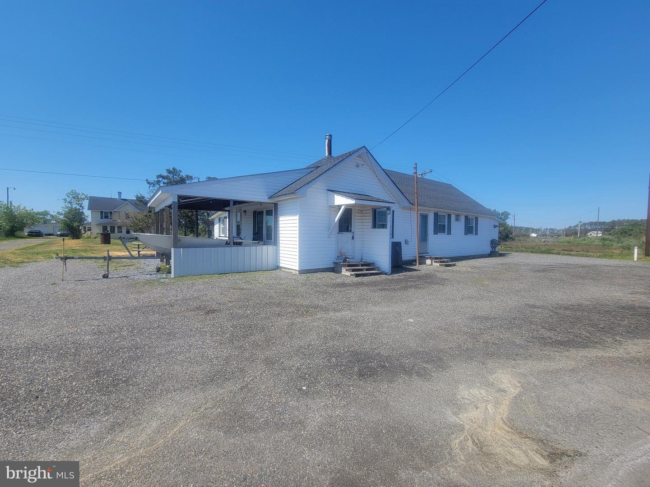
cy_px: 244
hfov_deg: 106.2
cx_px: 325
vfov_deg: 89.9
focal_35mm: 13
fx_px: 244
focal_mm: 2.2
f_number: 2.2
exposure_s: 1/1472
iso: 50
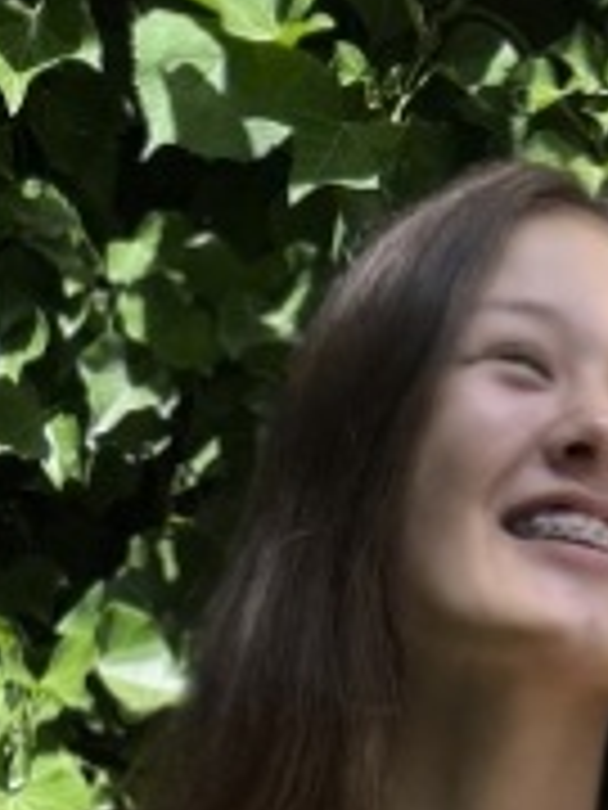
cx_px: 374
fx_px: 3325
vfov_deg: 10.9
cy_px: 2149
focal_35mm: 142
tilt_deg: -11.8
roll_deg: -5.7
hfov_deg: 10.4
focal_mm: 6.76
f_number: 1.78
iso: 80
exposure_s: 1/1385
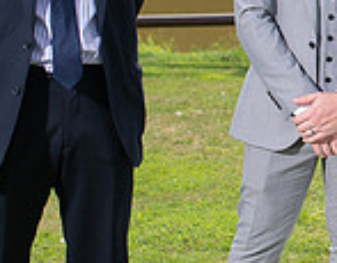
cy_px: 30
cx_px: 545
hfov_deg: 12.1
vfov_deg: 10.0
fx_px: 1503
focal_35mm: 152
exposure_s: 1/1000
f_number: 2.8
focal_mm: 35
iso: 100
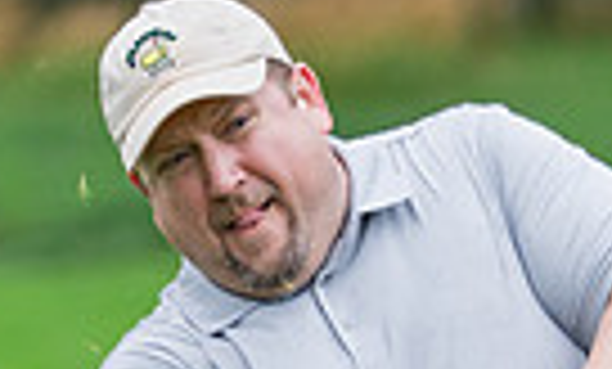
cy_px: 606
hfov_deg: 1.3
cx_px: 552
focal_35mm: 1678
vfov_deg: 0.8
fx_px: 27713
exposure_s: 1/640
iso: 500
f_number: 2.8
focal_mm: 200
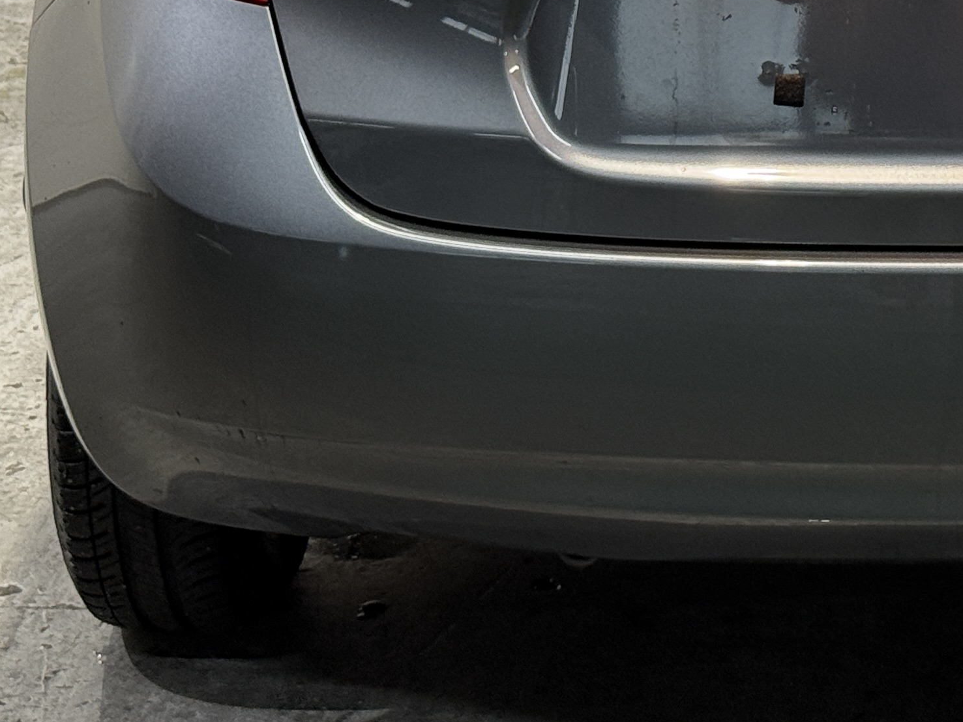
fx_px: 3645
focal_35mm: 131
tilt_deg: -12.1
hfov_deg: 14.8
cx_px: 917
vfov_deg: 11.1
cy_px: -171
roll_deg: -0.1
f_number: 1.78
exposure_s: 1/40
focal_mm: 6.76
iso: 200
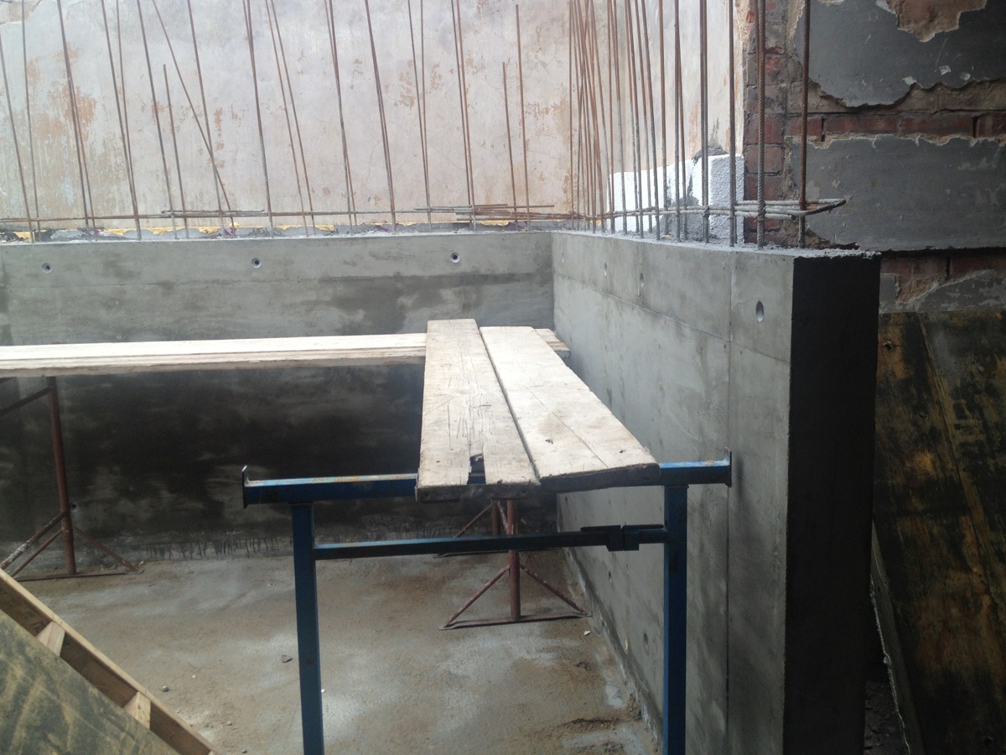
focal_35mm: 35
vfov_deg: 40.7
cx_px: 503
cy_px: 378
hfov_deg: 52.6
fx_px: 1017
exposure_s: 1/129
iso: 64
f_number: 2.4
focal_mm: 4.28
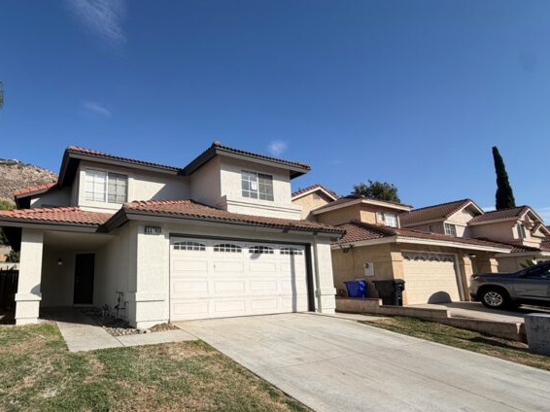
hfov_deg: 82.3
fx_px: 302
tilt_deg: +9.6
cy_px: 235
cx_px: 190
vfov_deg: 68.3
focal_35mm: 19
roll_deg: +1.1
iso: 20
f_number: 2.2
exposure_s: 1/1001
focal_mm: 2.22
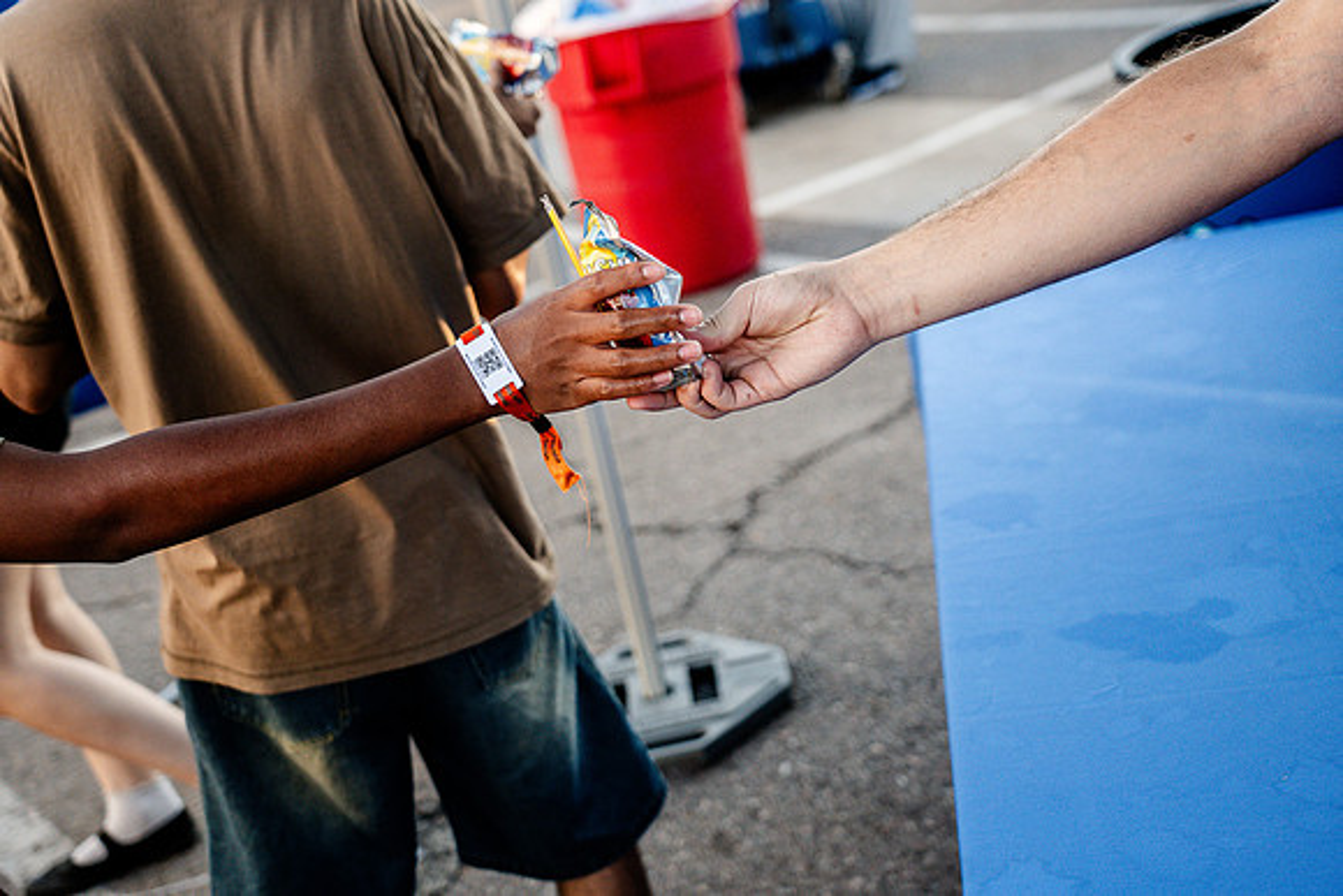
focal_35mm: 54
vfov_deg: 25.1
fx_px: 2015
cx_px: 672
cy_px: 448
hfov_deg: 36.9
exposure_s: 1/640
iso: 1600
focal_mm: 54
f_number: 4
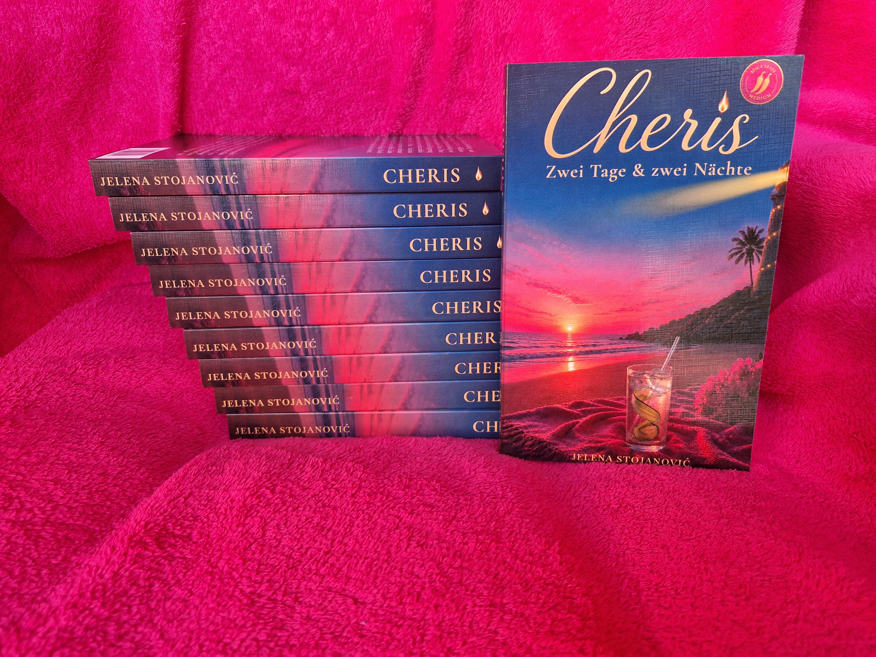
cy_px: 328
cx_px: 438
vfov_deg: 58.9
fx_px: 582
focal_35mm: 23
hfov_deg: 73.9
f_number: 1.8
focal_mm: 5.4
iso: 200
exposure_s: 1/100
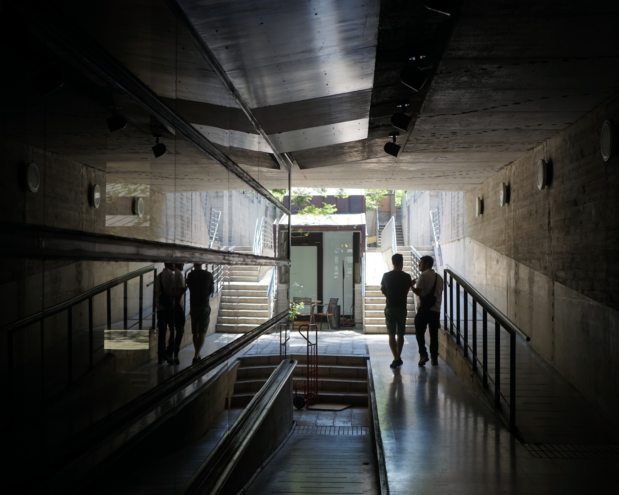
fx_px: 879
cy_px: 244
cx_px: 320
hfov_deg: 38.8
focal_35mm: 48
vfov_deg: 31.5
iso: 100
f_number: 4.5
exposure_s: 1/100
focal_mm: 42
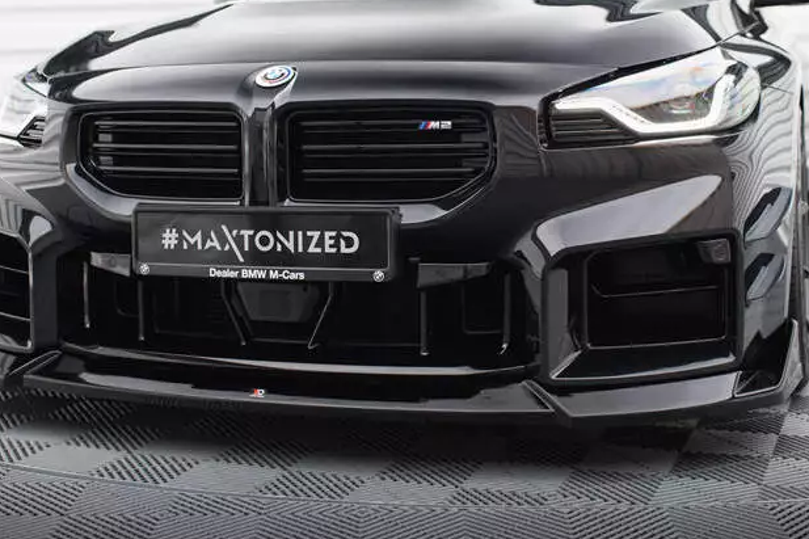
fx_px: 1348
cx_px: 399
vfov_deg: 22.3
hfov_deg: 33.4
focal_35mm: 60
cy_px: 112
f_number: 2.5
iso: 500
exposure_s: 1/125
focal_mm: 35
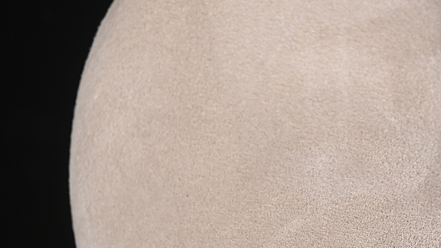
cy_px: 150
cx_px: 323
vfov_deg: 7.6
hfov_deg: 13.4
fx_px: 1871
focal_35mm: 160
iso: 160
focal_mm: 50
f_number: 7.1
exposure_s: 1/80
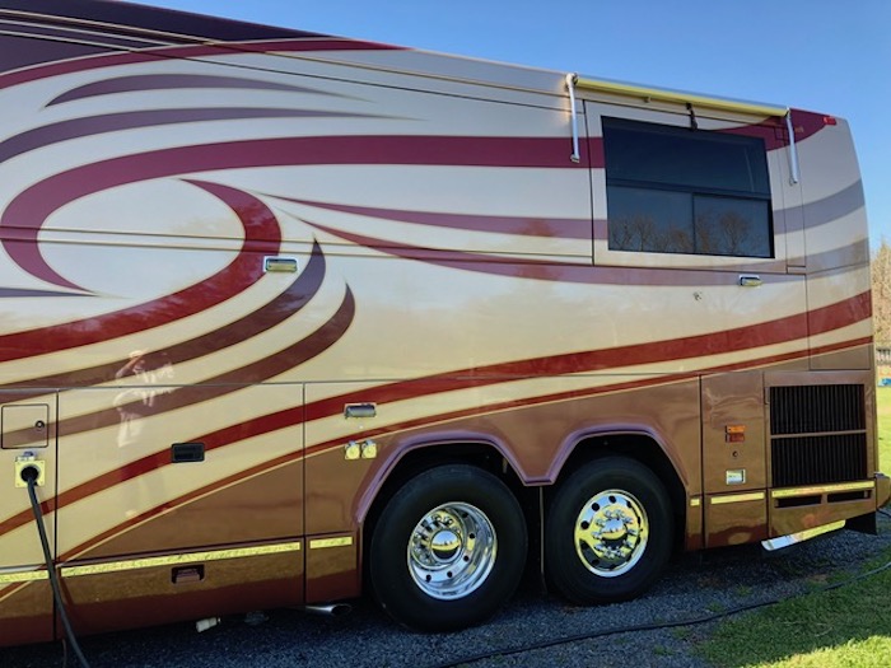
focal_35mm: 28
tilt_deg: +1.5
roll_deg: +1.7
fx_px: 721
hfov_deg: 63.4
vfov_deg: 49.7
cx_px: 446
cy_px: 334
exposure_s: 1/259
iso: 20
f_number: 1.8
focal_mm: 4
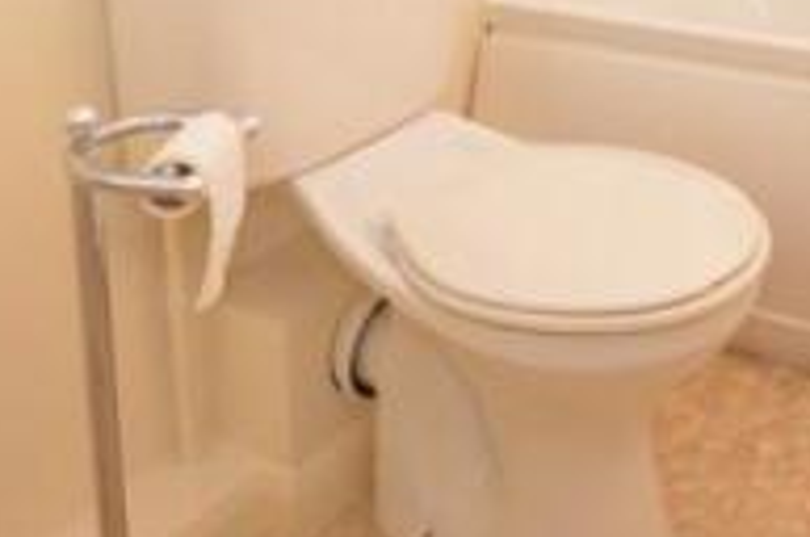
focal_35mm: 51
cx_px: 739
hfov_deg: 36.4
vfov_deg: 21.8
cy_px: -277
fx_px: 1146
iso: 3200
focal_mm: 10
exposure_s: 1/60
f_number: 4
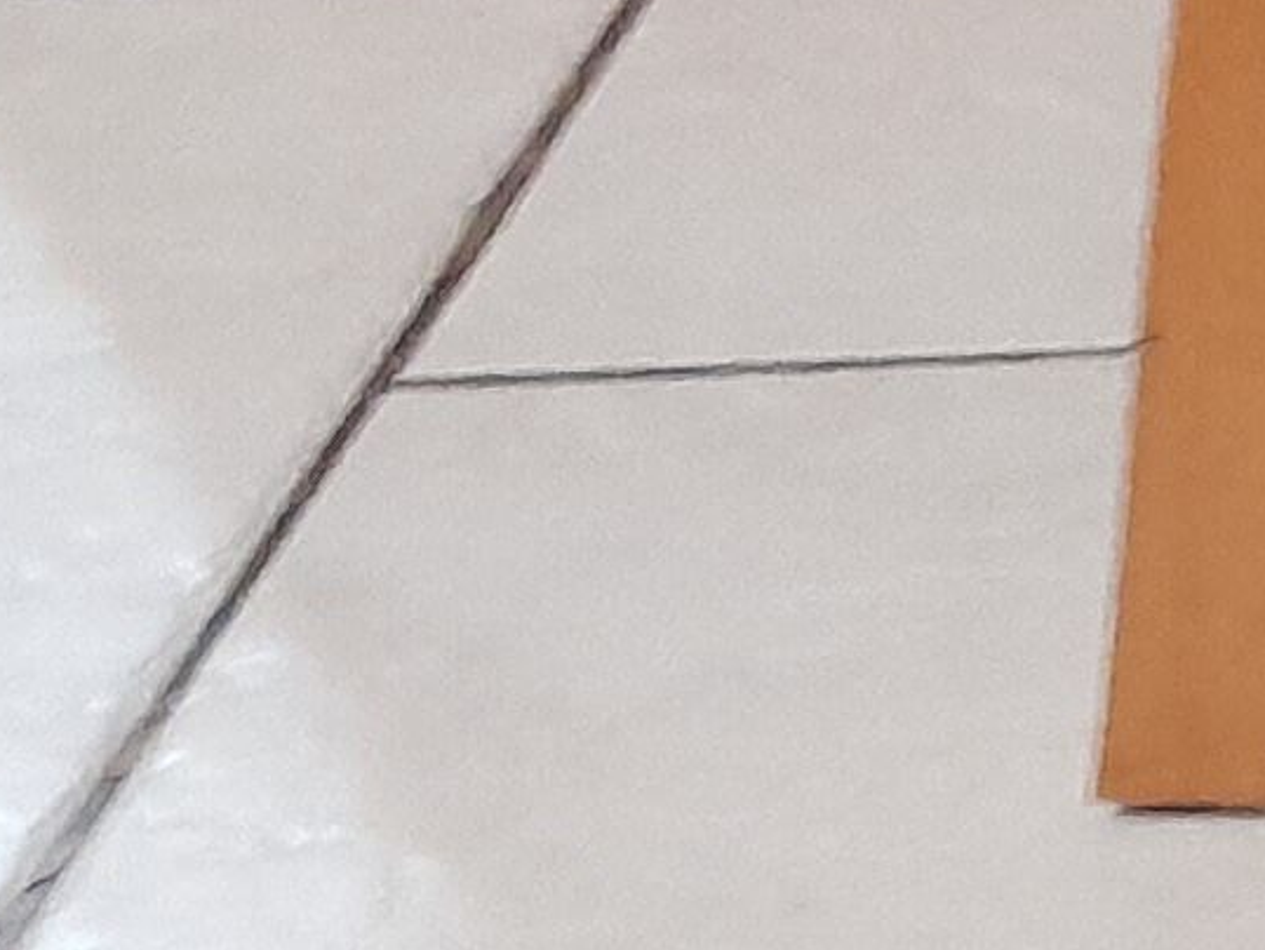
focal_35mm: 197
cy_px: -299
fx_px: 7202
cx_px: 3901
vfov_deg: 7.5
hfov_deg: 8.3
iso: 640
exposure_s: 1/25
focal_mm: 3.98
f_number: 1.8
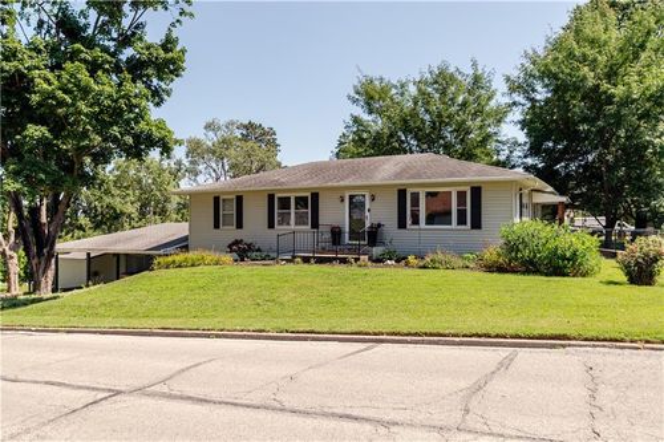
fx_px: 516
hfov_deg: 65.5
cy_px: 221
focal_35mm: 28
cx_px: 332
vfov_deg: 46.4
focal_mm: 28
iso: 100
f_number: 4.5
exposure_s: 1/5000
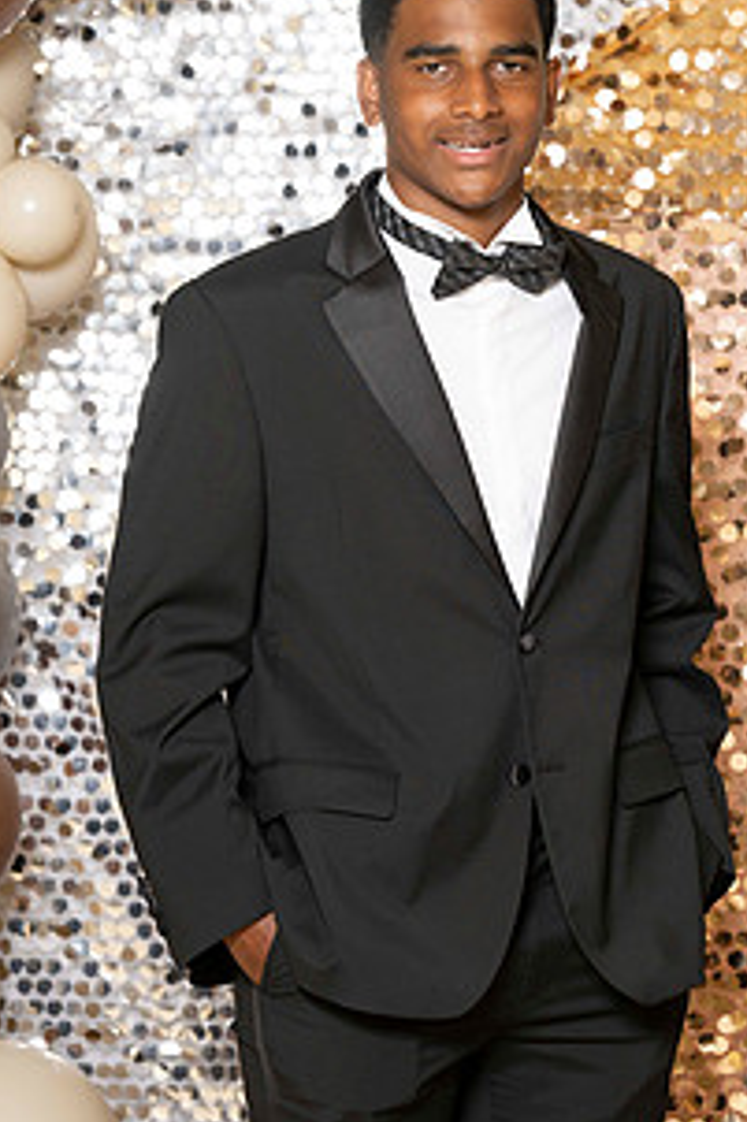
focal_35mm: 216
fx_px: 6730
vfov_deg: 9.5
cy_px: 453
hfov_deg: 6.4
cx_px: 424
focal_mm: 145
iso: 250
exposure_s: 1/200
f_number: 5.6
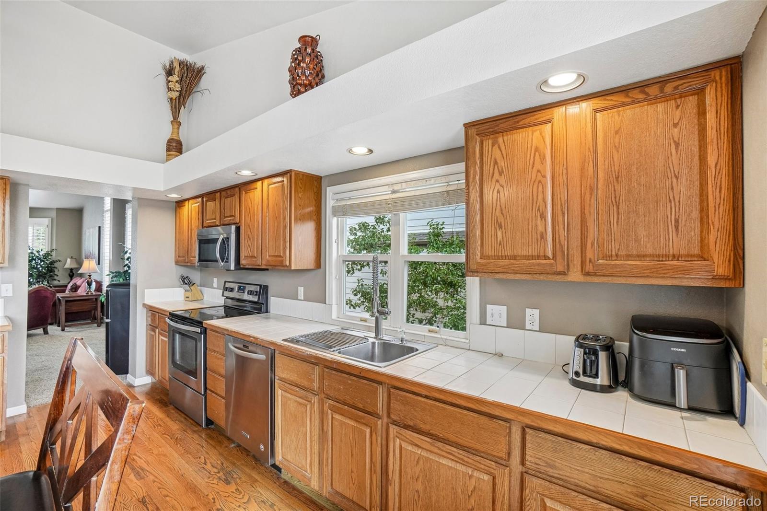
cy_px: 256
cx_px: 384
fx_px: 319
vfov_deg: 77.3
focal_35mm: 15
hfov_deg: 100.4
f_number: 8
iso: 400
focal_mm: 10
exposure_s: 1/20
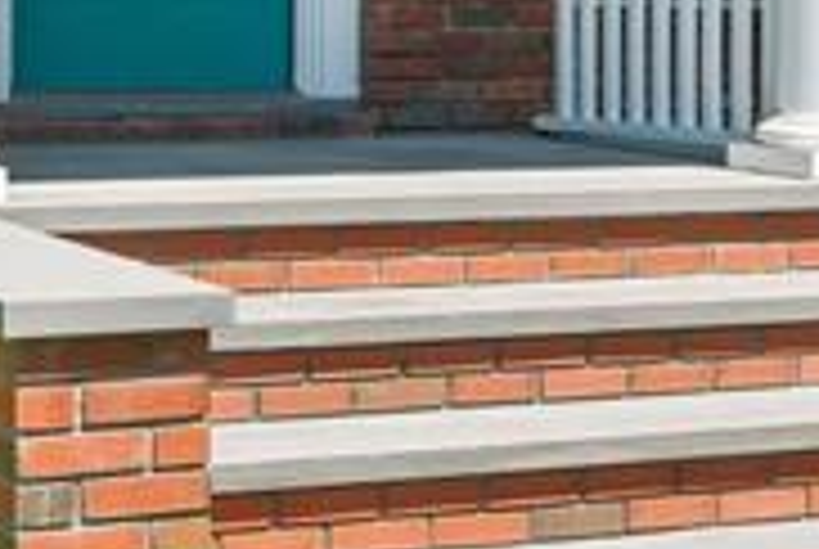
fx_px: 2301
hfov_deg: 19.9
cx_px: 117
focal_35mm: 101
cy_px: 18
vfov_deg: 13.4
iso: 200
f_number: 8
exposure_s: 1/280
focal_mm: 12.3
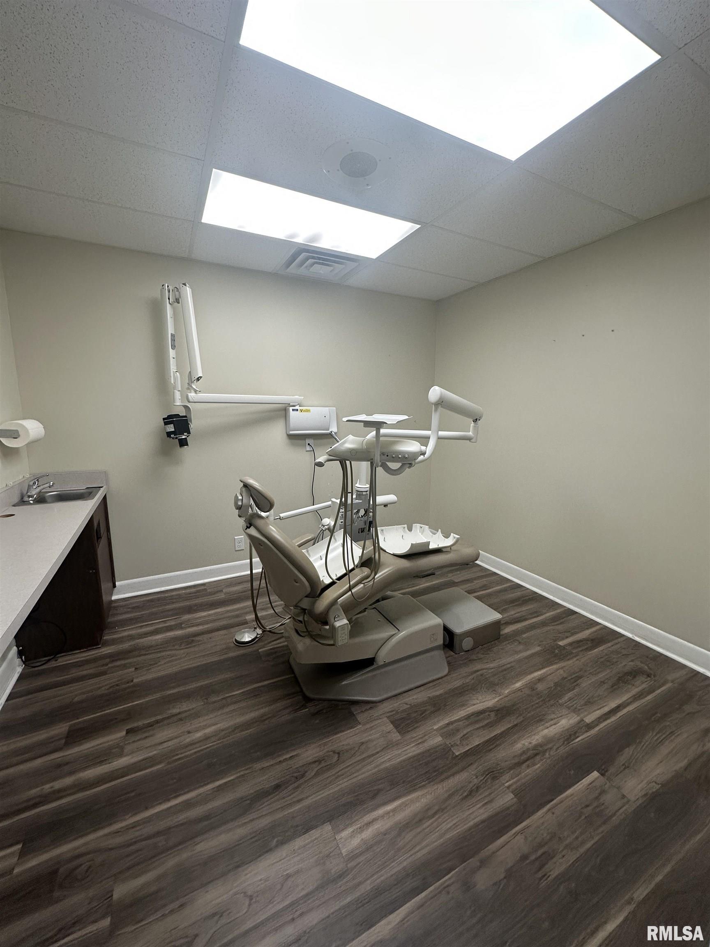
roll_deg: -1.9
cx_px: 355
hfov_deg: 85.7
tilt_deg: -10.7
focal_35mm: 14
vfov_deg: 102.1
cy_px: 474
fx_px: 383
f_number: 2.2
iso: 160
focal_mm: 2.22
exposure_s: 1/120
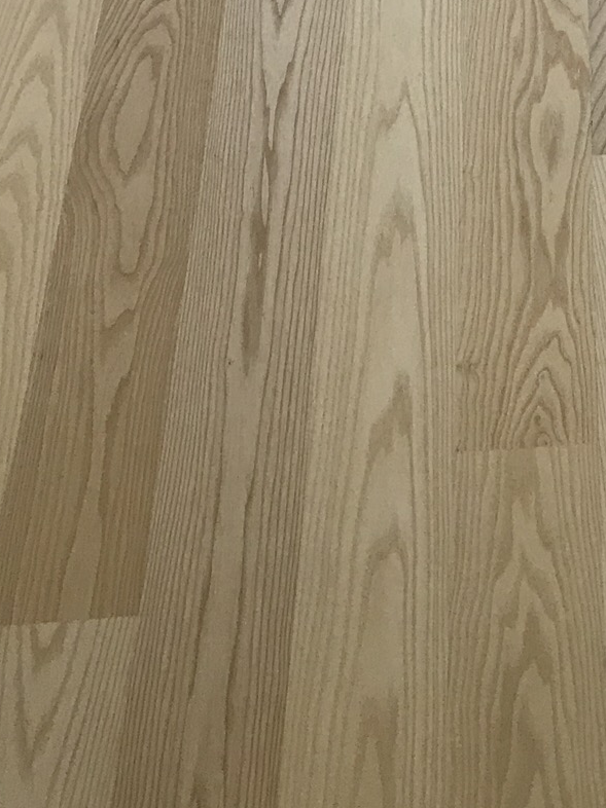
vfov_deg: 24.9
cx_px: 725
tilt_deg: -47.9
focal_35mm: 73
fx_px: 1705
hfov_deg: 19.0
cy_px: -72
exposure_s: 1/30
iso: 20
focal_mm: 3.99
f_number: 1.8
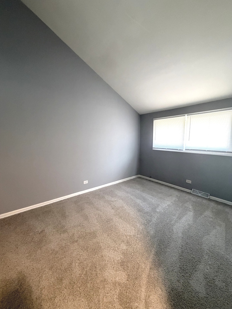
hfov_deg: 85.7
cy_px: 154
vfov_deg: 102.1
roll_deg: +0.6
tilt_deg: -6.2
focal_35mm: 14
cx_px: 116
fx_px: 125
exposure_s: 1/60
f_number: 2.2
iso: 400
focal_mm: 2.22
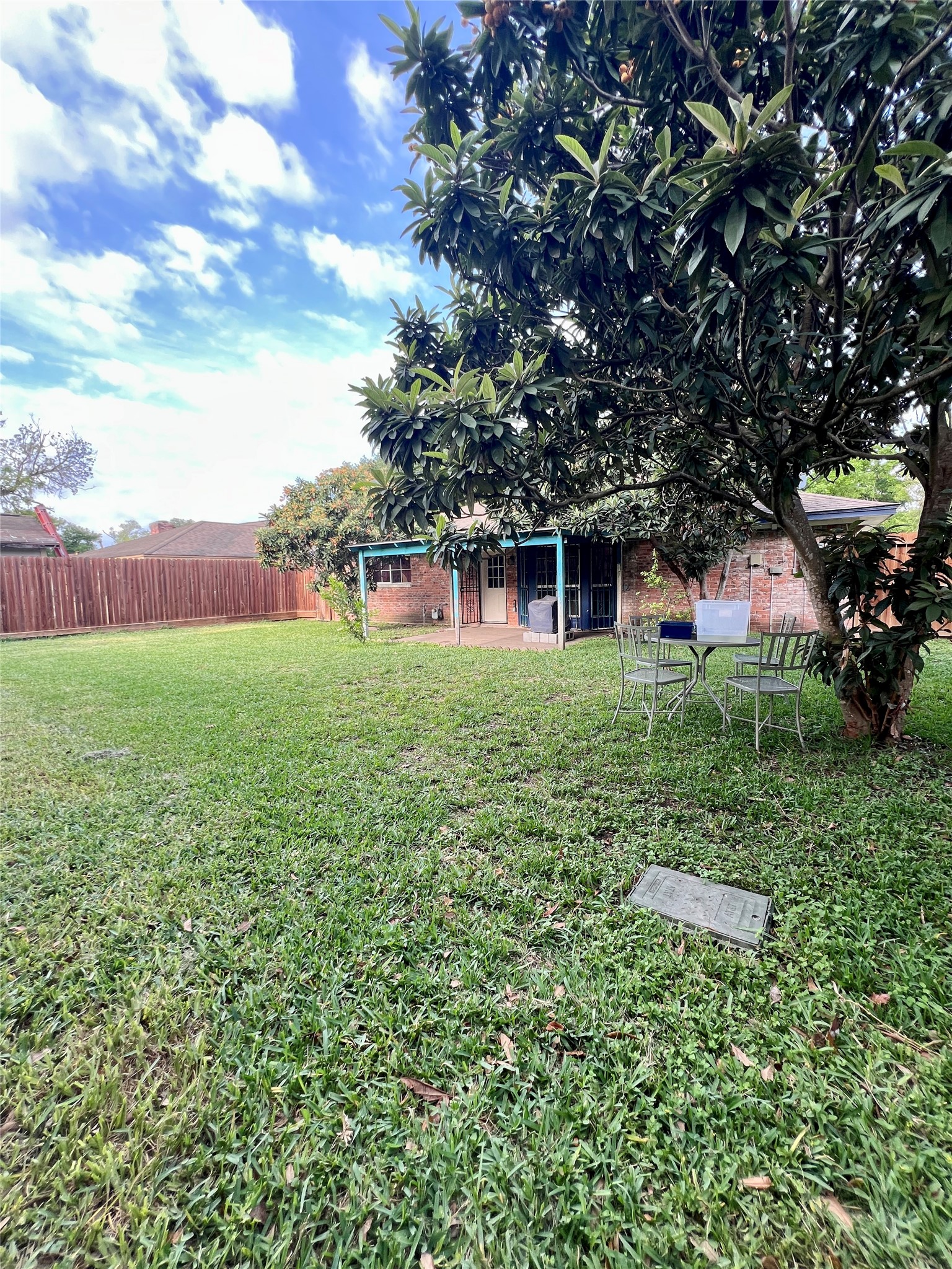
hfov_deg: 89.9
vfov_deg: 106.2
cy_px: 634
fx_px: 477
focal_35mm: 13
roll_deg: +1.4
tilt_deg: -5.5
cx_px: 476
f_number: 1.8
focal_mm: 1.57
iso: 32
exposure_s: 1/99
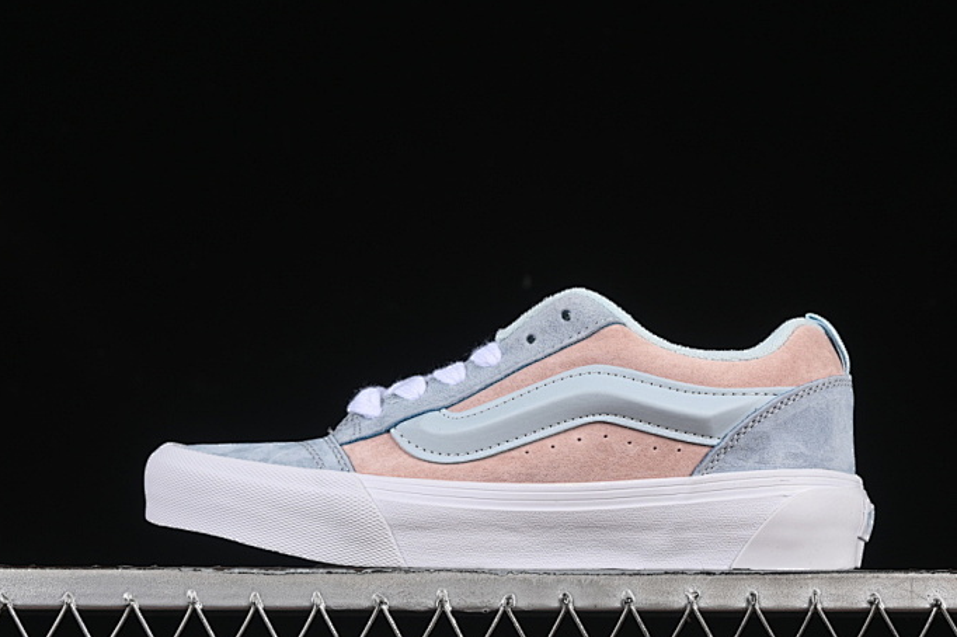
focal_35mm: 88
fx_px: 2338
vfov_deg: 15.5
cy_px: 336
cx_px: 512
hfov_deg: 23.1
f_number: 8
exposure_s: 1/80
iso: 160
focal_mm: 50
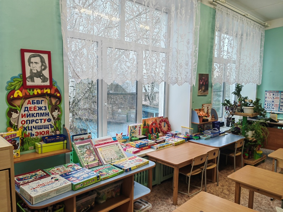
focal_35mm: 27
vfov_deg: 51.4
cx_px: 142
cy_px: 106
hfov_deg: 65.3
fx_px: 221
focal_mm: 5.54
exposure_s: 1/115
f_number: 1.8
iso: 50
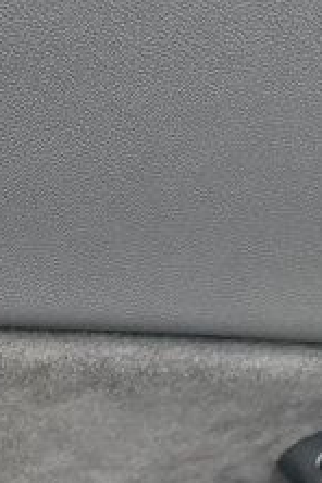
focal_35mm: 115
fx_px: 1543
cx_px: -413
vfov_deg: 17.3
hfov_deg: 10.5
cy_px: 498
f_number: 1.78
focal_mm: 6.76
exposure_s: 1/243
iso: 160
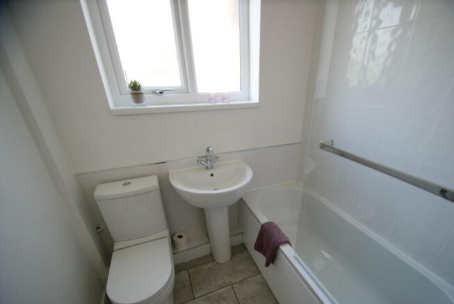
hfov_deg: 100.3
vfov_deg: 77.5
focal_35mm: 15
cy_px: 152
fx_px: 189
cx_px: 227
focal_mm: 10
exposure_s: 1/30
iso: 125
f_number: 3.5
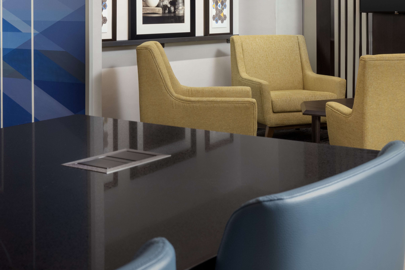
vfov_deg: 20.7
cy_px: 13
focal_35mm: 64
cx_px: 261
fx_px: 720
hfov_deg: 31.2
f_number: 11
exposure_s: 1/25
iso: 400
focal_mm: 31.5
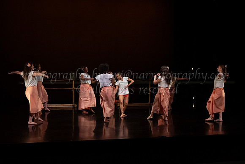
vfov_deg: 26.3
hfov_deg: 38.6
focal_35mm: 51
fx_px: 350
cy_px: 85
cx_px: 126
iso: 4000
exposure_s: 1/400
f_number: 4
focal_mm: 49
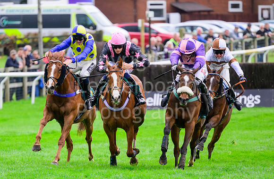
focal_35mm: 512
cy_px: 116
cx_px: 115
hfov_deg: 4.1
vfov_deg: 2.6
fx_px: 3870
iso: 1250
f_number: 5.6
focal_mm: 400
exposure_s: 1/1000
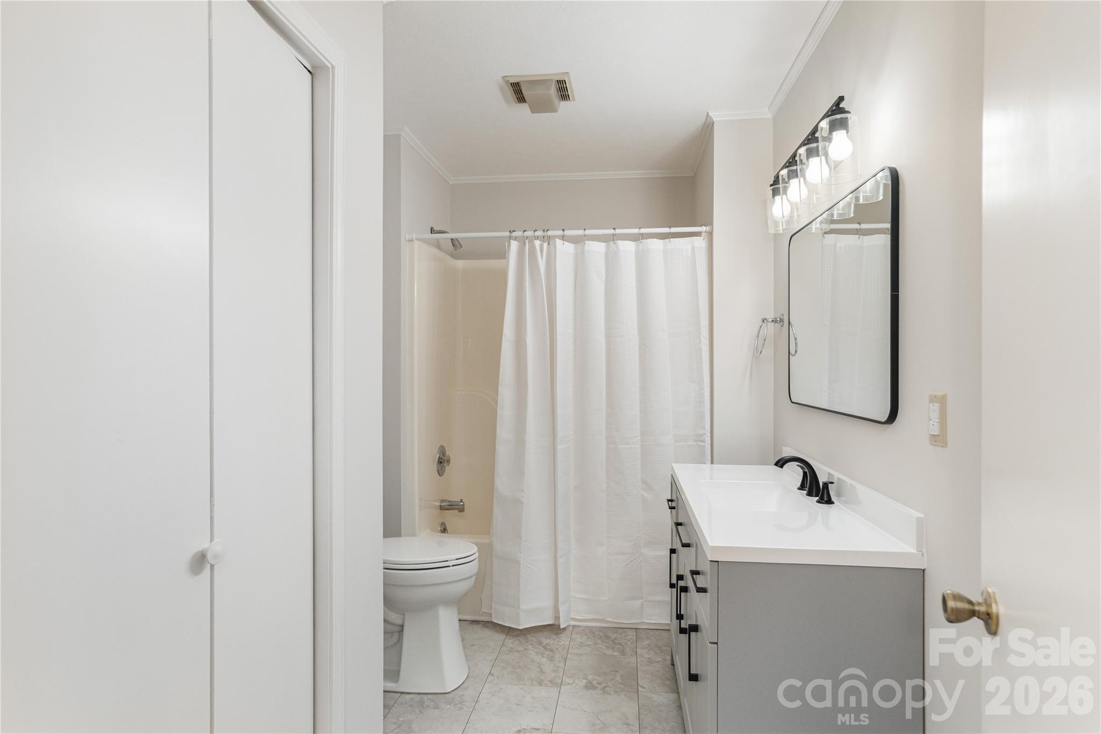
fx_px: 581
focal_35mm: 19
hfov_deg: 86.9
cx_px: 550
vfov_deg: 64.6
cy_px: 367
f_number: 7.1
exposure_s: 1/125
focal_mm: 19
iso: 320
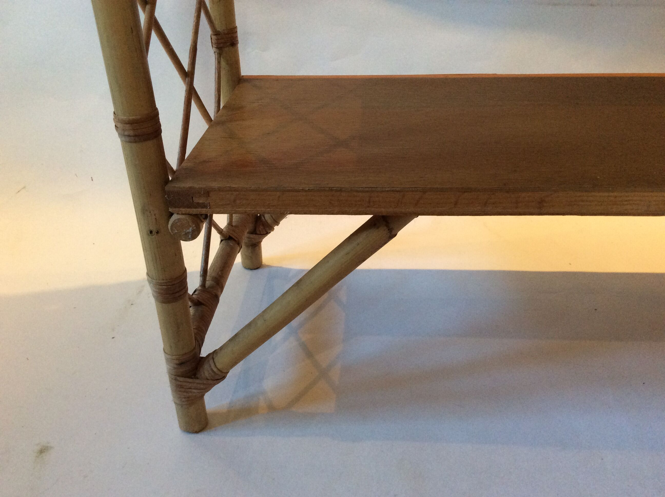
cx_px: 332
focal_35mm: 32
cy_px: 248
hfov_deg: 56.9
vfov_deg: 44.1
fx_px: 614
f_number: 2.4
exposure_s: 1/25
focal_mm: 3.3
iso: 160
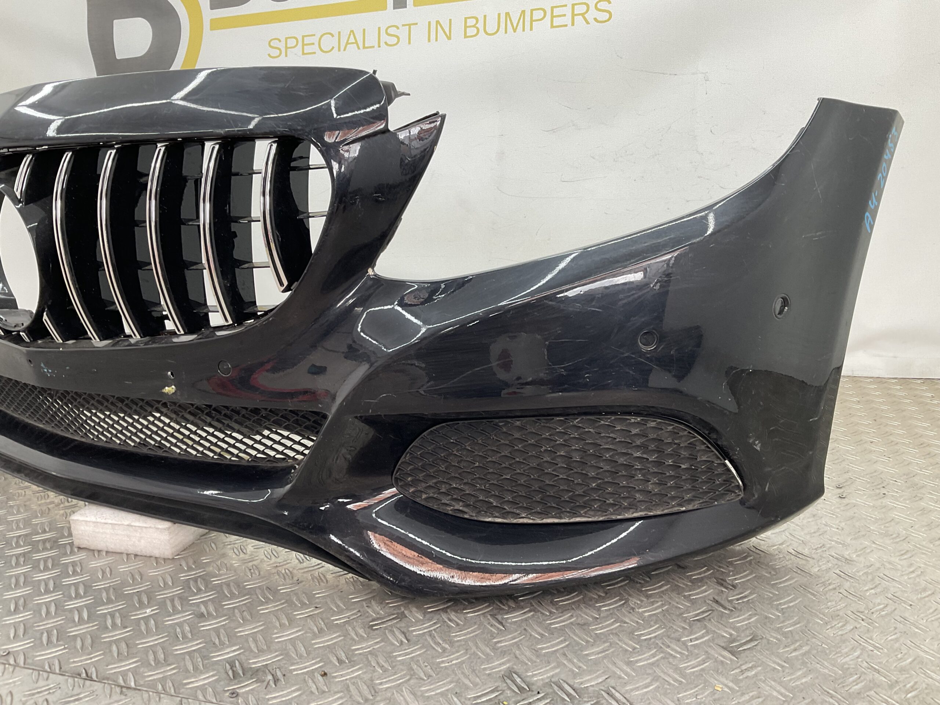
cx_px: 470
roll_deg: +1.0
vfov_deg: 48.2
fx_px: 787
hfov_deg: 61.7
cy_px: 352
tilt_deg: -14.0
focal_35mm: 29
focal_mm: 3
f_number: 1.8
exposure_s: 1/120
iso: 40
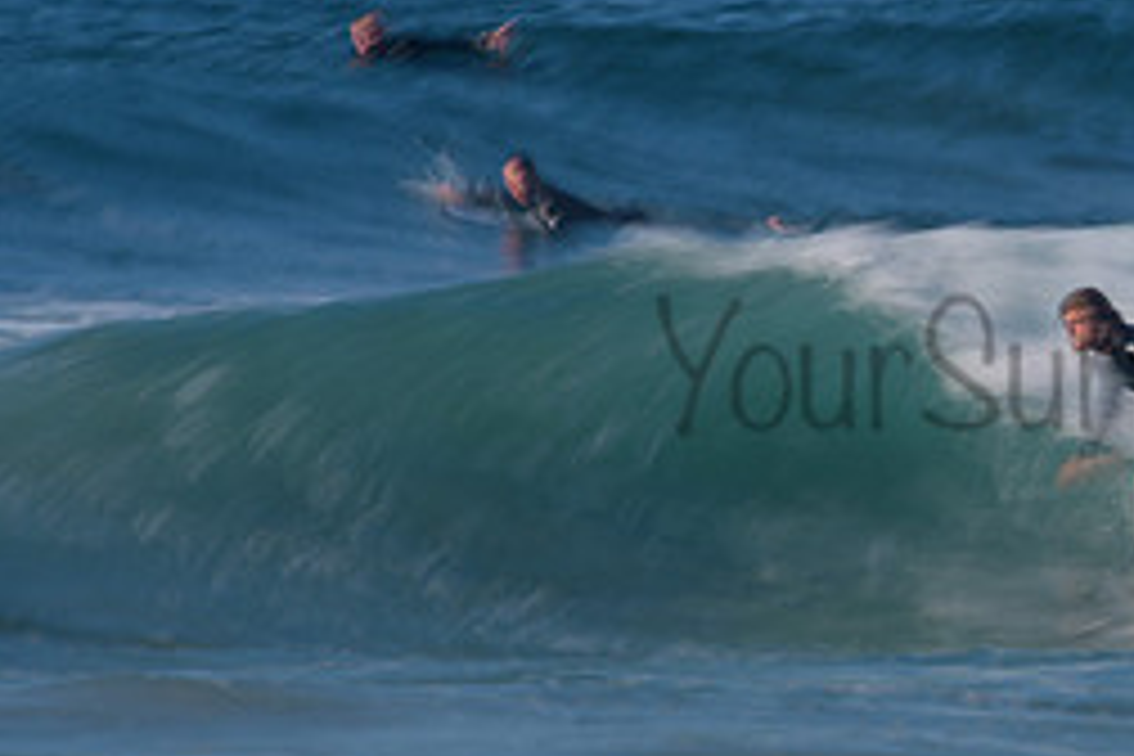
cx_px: 1120
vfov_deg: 1.2
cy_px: 326
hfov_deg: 1.8
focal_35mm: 1150
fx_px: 36222
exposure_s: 1/13
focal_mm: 500
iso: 31
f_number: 16
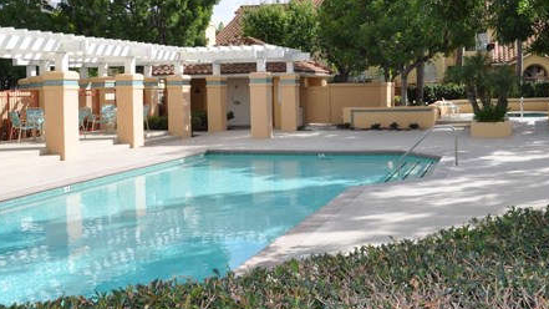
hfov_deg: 48.2
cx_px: 385
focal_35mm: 41
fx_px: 597
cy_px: 82
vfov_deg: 28.6
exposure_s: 1/200
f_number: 11
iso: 200
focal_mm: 18
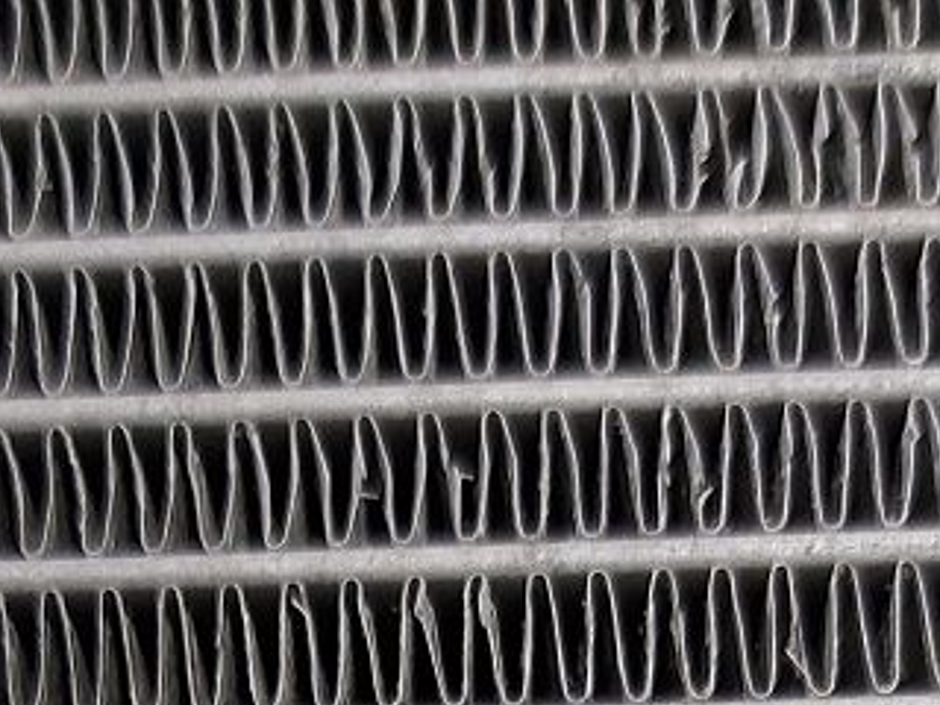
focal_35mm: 104
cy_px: 1478
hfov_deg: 18.9
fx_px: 2824
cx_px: 377
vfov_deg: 12.3
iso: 100
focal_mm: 5.23
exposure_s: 1/50
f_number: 1.8
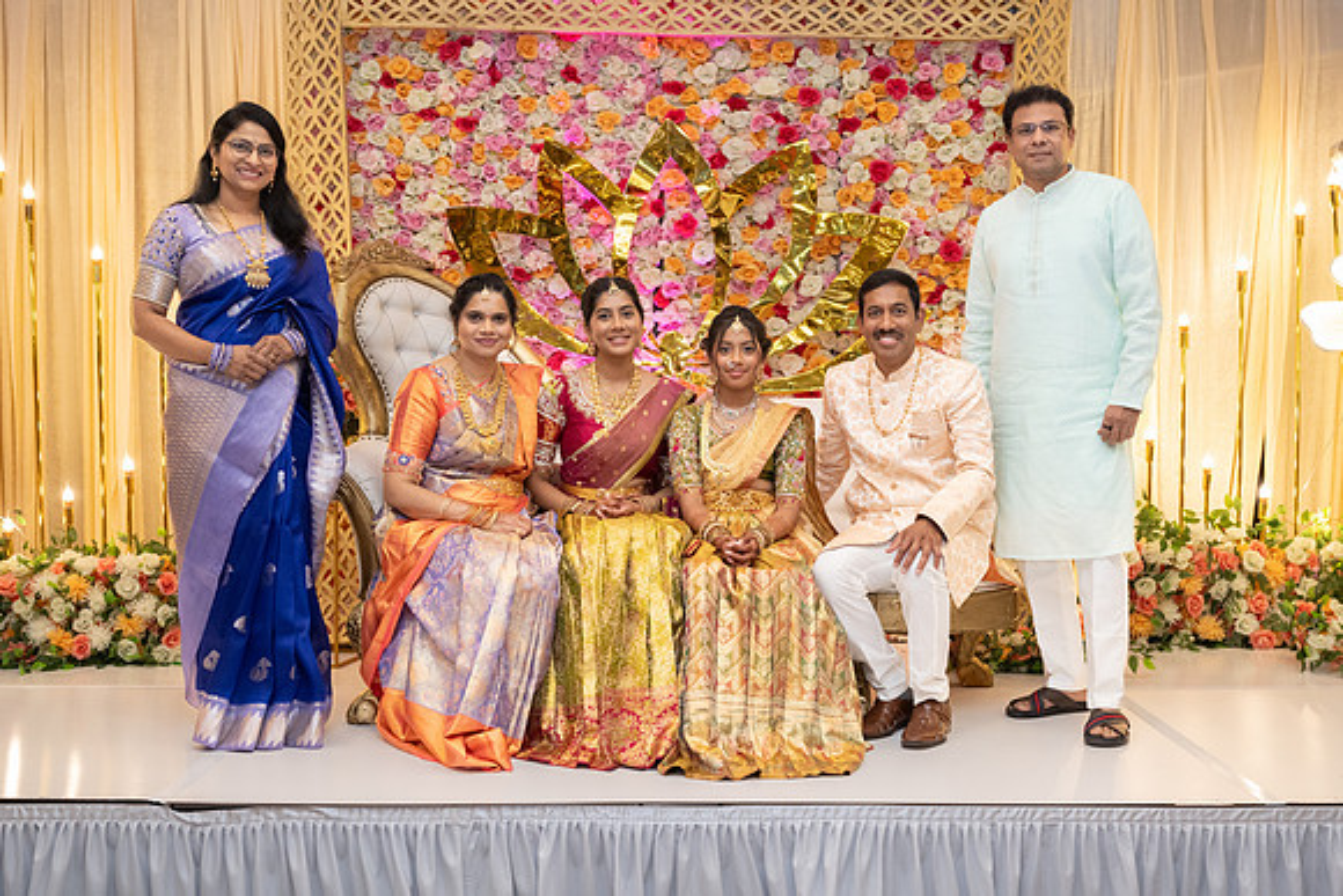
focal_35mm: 41
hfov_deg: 47.7
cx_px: 672
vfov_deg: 32.9
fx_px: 1519
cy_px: 448
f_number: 4.5
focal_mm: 40
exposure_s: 1/160
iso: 1600
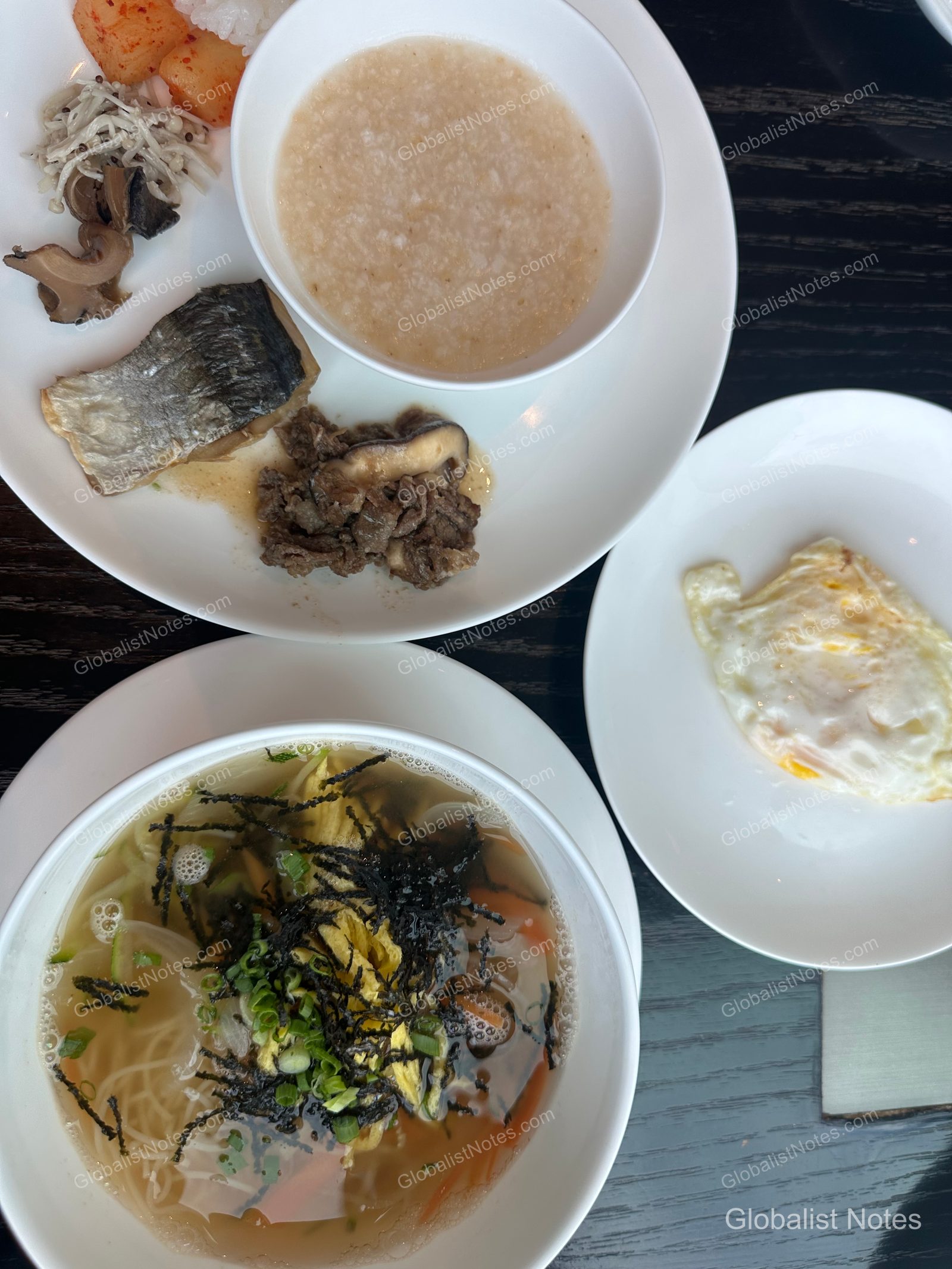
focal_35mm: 24
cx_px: 476
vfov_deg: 71.6
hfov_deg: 56.8
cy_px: 634
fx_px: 880
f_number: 1.78
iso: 80
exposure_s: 1/253
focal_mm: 6.86
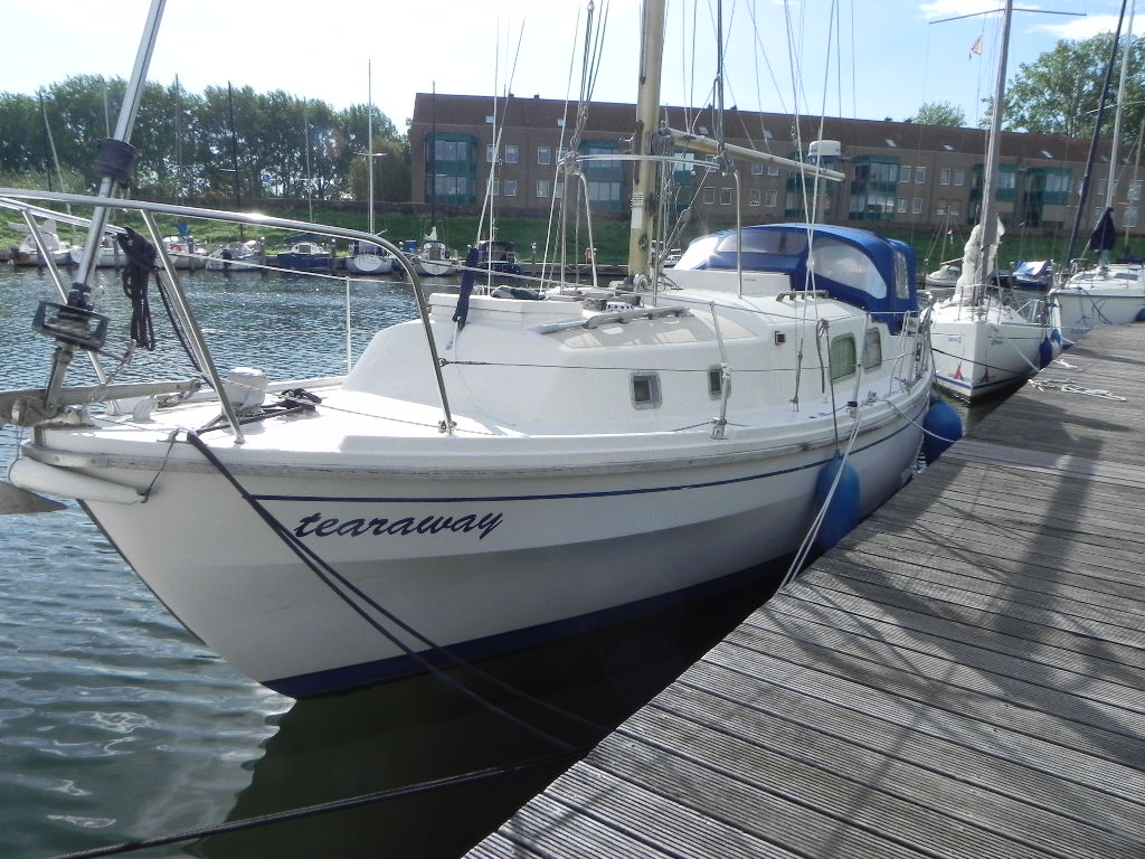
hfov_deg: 67.3
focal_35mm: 26
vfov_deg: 53.1
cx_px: 572
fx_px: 860
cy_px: 430
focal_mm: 4.6
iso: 160
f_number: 8
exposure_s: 1/413
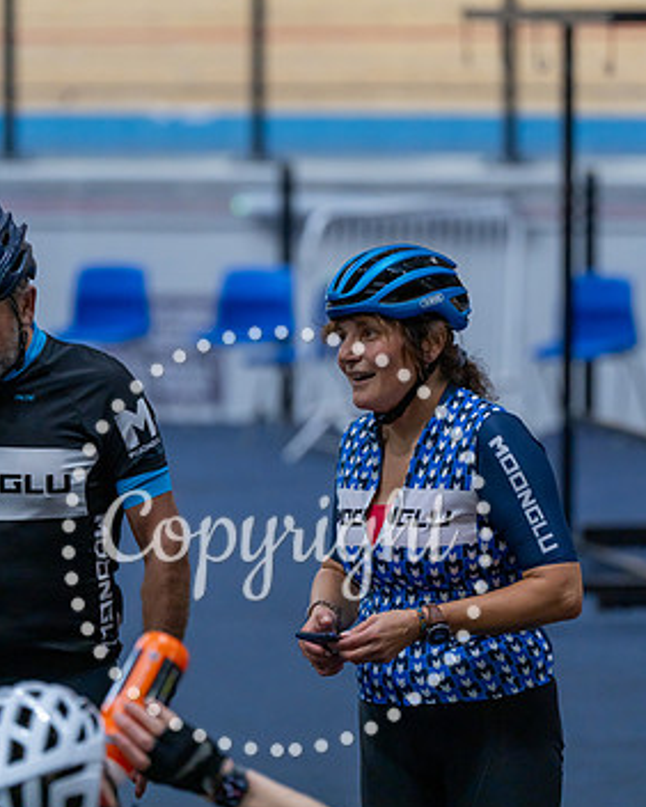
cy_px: 346
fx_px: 5731
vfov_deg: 8.0
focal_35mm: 240
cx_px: 321
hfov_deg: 6.5
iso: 3200
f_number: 3.5
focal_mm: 200
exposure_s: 1/1000
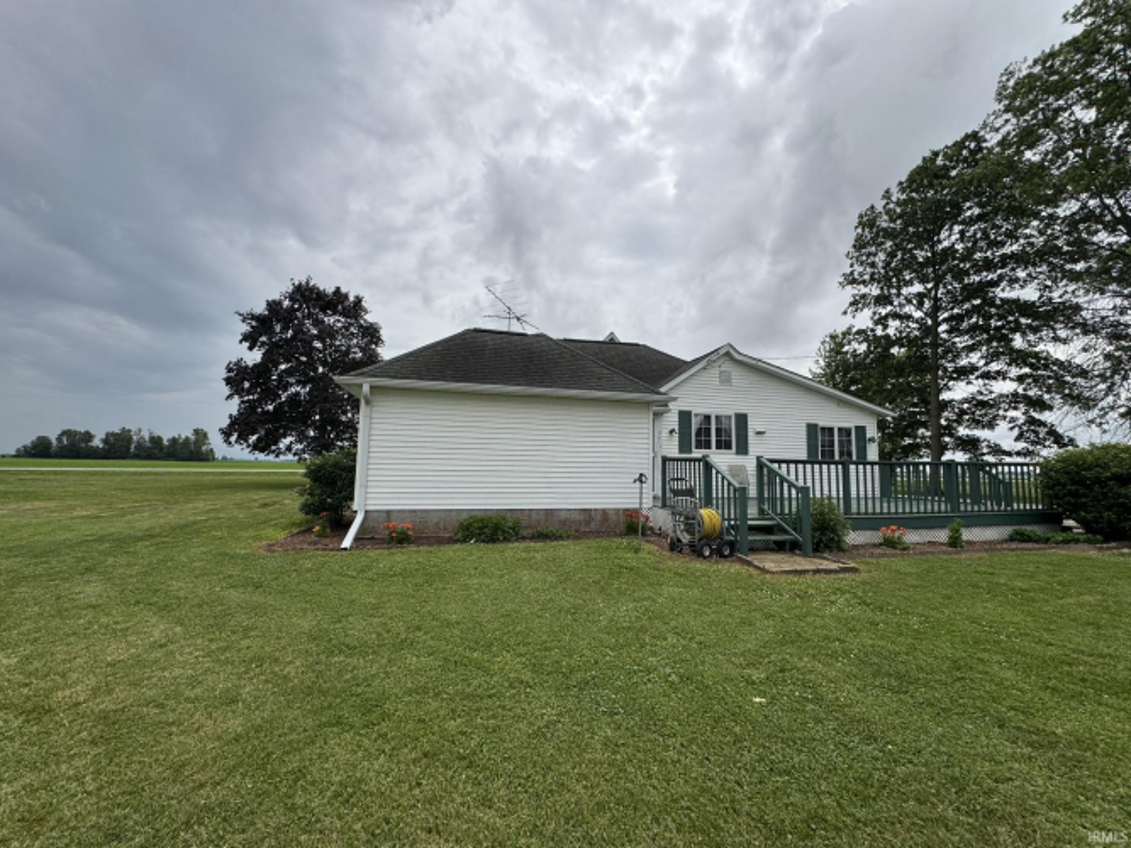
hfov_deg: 102.1
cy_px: 424
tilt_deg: +5.8
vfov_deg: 85.7
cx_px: 566
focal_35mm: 14
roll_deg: -1.6
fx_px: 457
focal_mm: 2.22
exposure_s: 1/3247
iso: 50
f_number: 2.2
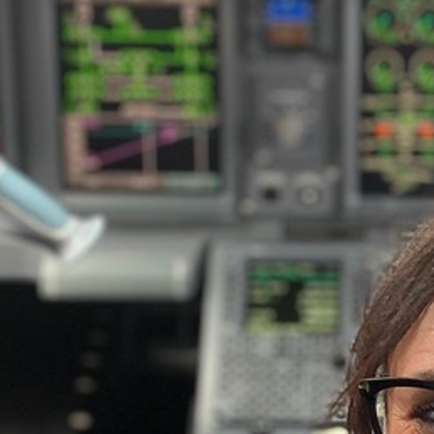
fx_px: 1617
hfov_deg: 15.1
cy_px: 244
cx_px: 421
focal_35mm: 114
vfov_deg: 15.3
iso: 64
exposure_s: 1/122
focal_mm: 4.25
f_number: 1.8
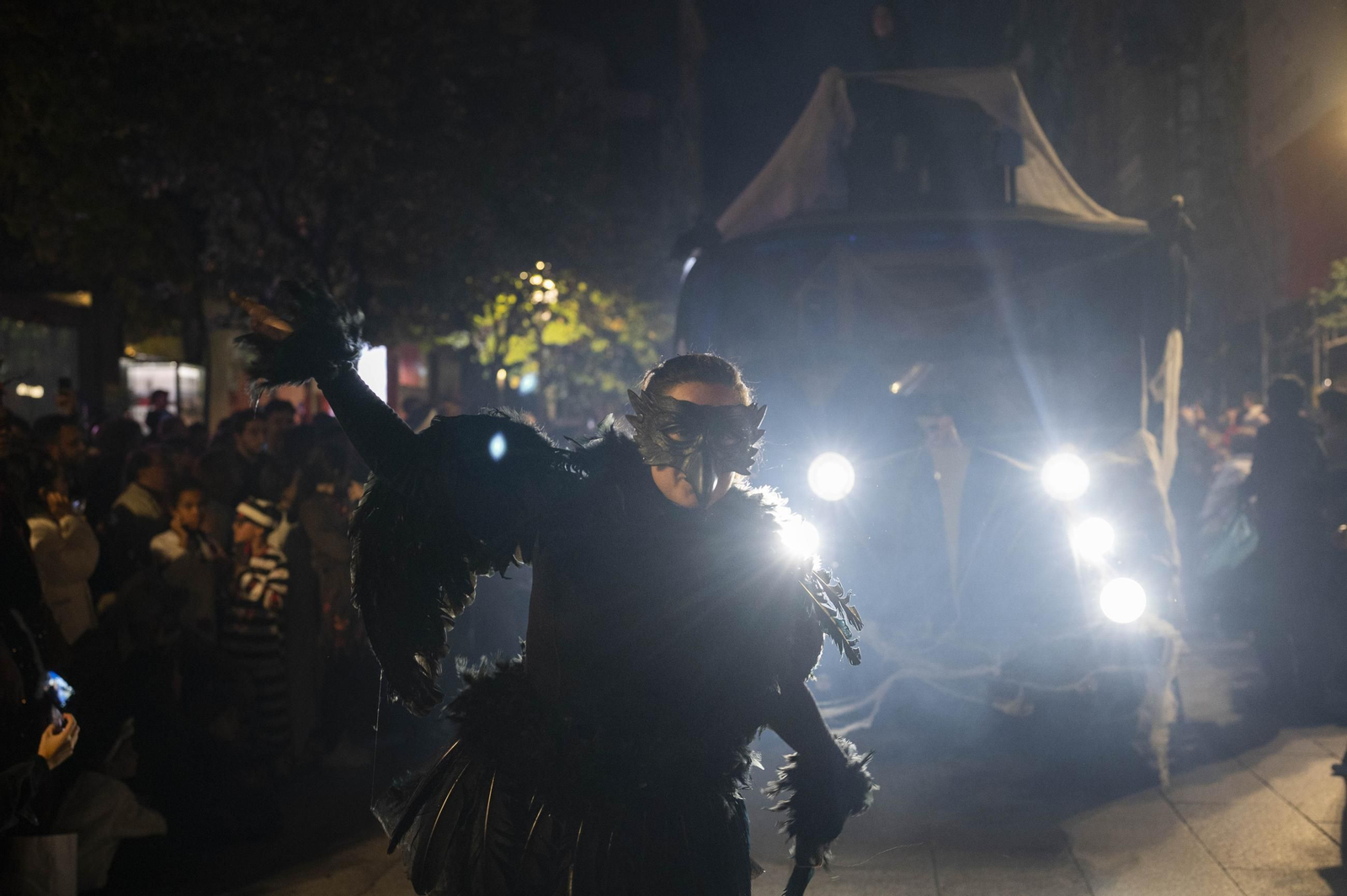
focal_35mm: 50
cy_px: 448
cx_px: 674
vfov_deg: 27.0
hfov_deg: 39.6
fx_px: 1870
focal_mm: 50
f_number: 3.5
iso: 3200
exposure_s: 1/200
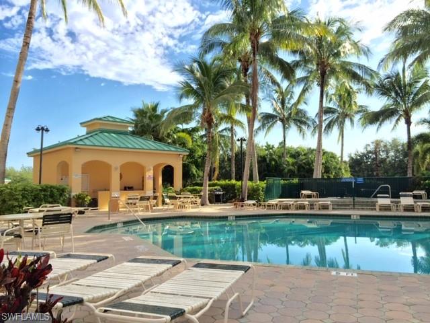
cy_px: 162
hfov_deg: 61.7
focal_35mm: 29
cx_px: 215
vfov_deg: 48.2
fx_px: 360
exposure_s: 1/1319
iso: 32
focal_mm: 4.15
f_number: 2.2
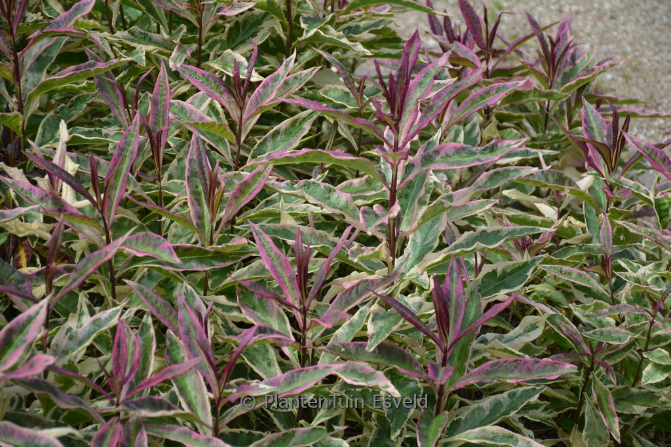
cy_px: 224
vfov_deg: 11.4
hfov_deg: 17.1
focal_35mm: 120
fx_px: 2237
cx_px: 336
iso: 200
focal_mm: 80
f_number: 6.3
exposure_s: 1/640
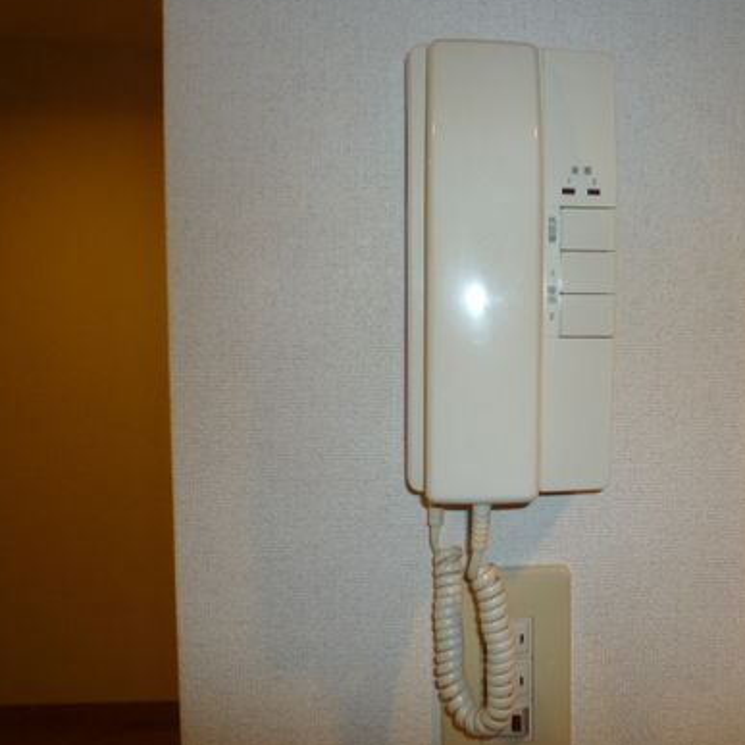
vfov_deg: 51.1
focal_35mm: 32
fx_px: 779
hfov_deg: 49.8
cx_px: 524
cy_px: 375
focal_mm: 4.4
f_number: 2.8
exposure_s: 1/30
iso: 100
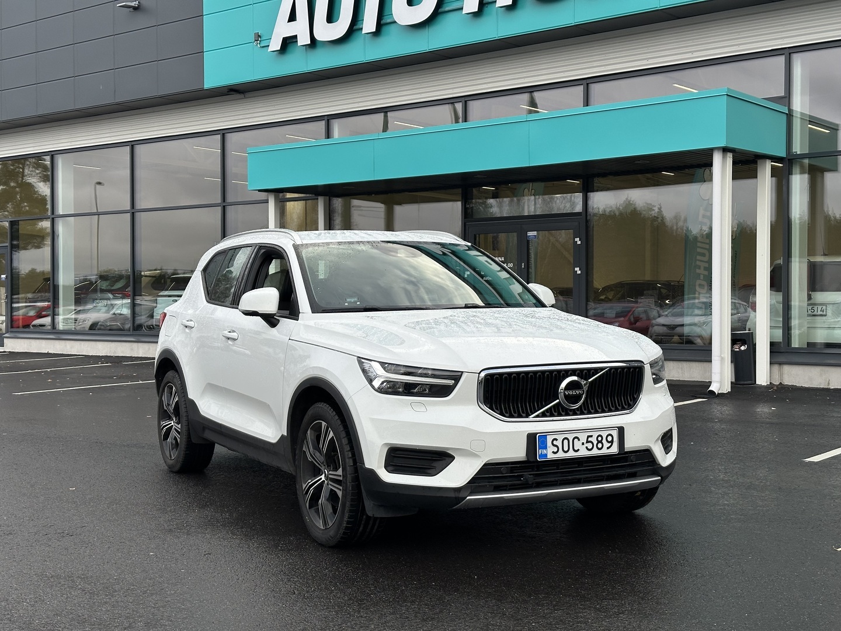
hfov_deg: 39.7
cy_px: 316
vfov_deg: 30.3
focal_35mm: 48
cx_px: 420
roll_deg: -0.4
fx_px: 1166
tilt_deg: +1.5
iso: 64
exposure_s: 1/779
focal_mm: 6.86
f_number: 1.78
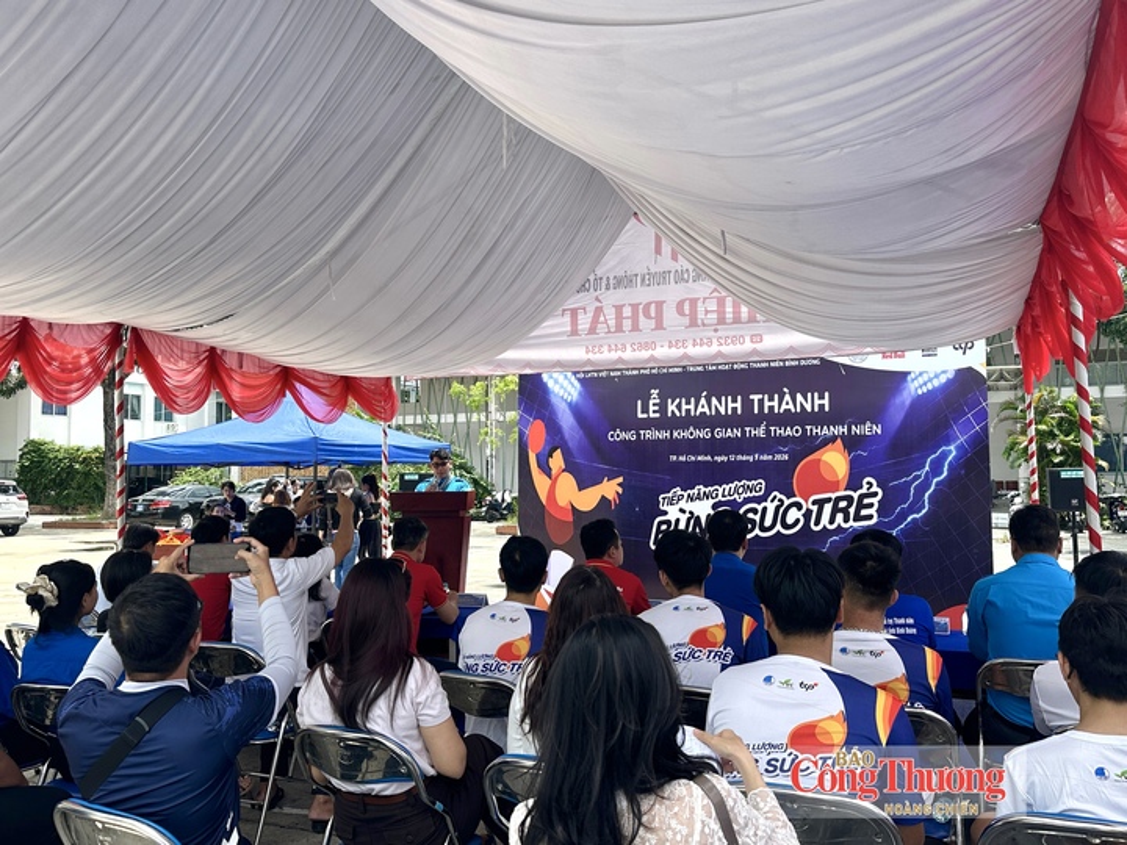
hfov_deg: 61.7
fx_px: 944
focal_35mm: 29
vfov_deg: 48.2
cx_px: 564
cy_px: 422
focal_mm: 6.86
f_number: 1.78
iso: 80
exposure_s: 1/1664
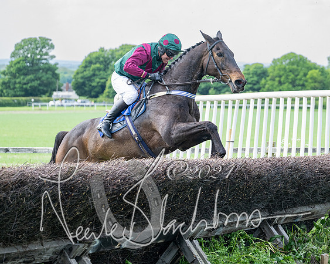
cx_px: 185
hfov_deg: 16.1
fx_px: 1165
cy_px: 132
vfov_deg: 12.9
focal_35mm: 119
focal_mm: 70
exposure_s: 1/1600
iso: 400
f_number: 2.8
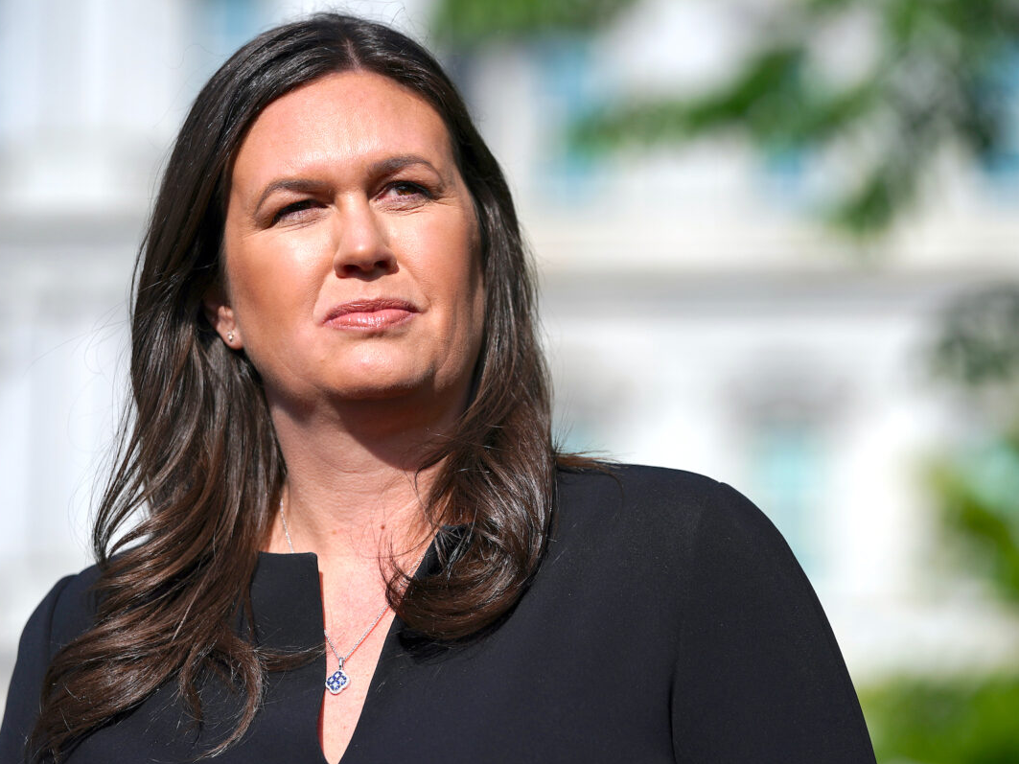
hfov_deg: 13.0
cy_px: 382
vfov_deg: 9.8
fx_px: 4474
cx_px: 499
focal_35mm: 152
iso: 100
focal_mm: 140
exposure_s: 1/2500
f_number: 4
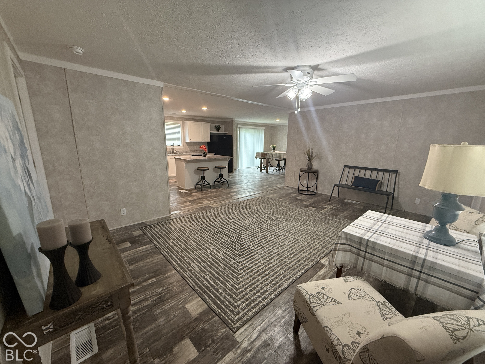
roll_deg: -1.2
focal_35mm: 14
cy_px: 182
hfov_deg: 102.1
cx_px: 242
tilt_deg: -12.3
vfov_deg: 85.7
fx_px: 196
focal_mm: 2.22
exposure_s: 1/60
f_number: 2.2
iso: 320
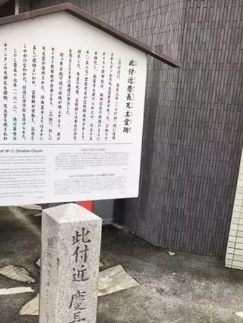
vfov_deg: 44.2
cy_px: 211
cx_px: 66
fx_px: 393
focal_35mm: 42
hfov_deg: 33.8
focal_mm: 3.99
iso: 20
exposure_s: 1/674
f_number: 1.8
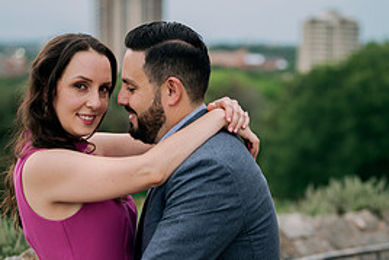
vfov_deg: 12.6
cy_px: 240
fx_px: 1168
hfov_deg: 18.9
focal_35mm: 108
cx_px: 238
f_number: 2
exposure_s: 1/400
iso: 80
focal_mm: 50
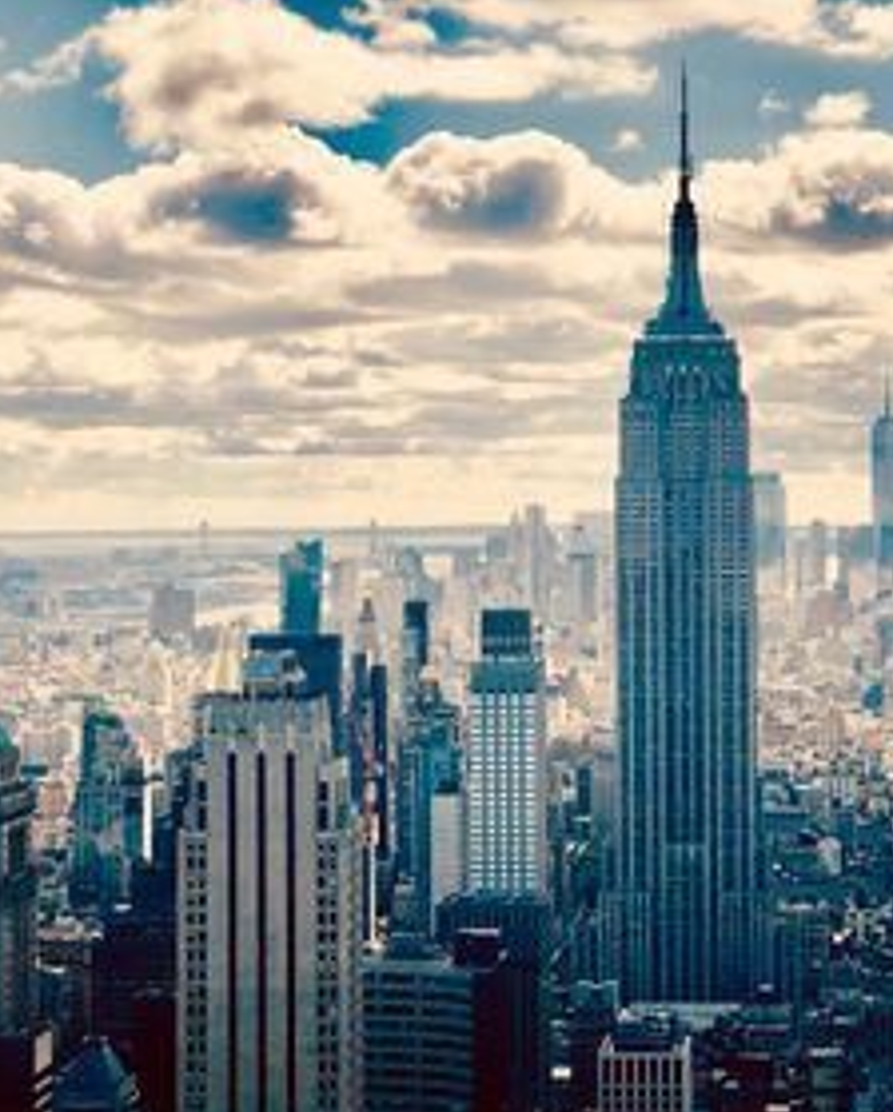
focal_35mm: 93
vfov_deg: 20.6
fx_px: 3066
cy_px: 558
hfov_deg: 16.5
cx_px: 658
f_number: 2.4
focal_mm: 6
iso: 16
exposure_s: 1/2703
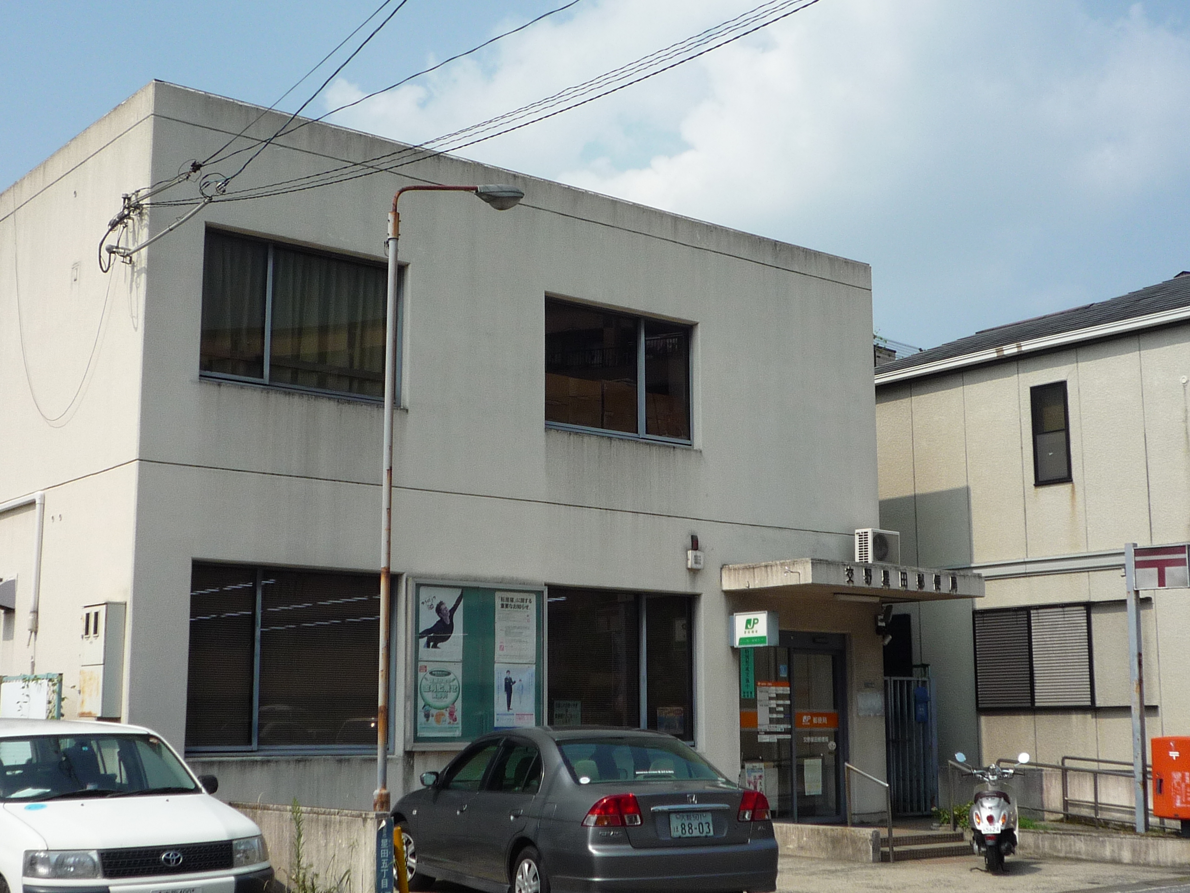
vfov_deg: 30.9
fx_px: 1616
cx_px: 595
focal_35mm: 47
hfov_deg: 40.4
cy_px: 446
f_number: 5
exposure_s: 1/800
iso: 100
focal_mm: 5.8
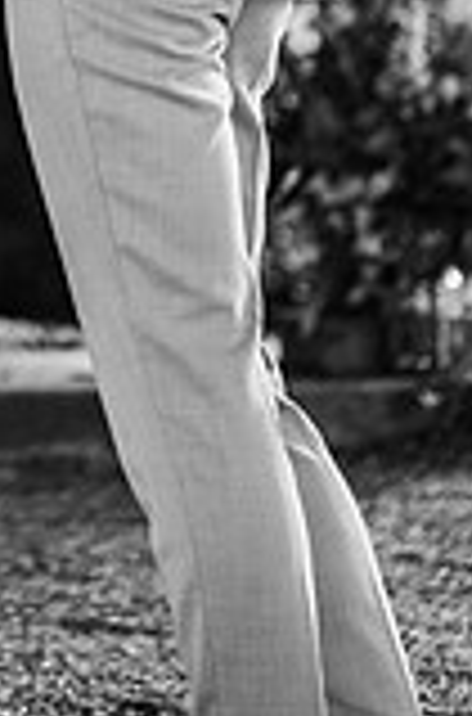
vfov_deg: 8.4
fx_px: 4771
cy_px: -234
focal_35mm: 241
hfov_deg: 5.6
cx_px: -182
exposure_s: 1/200
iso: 640
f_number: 1.8
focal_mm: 85
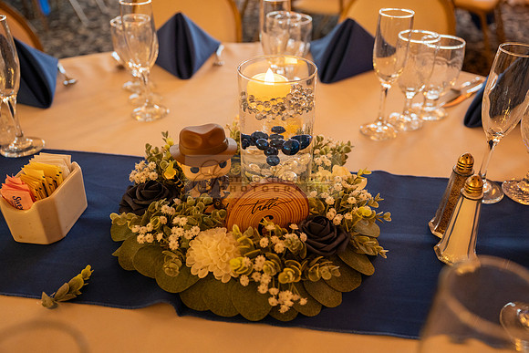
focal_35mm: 32
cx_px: 264
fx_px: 470
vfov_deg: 41.1
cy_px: 176
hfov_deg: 58.7
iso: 1000
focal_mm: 32
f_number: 3.5
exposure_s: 1/50
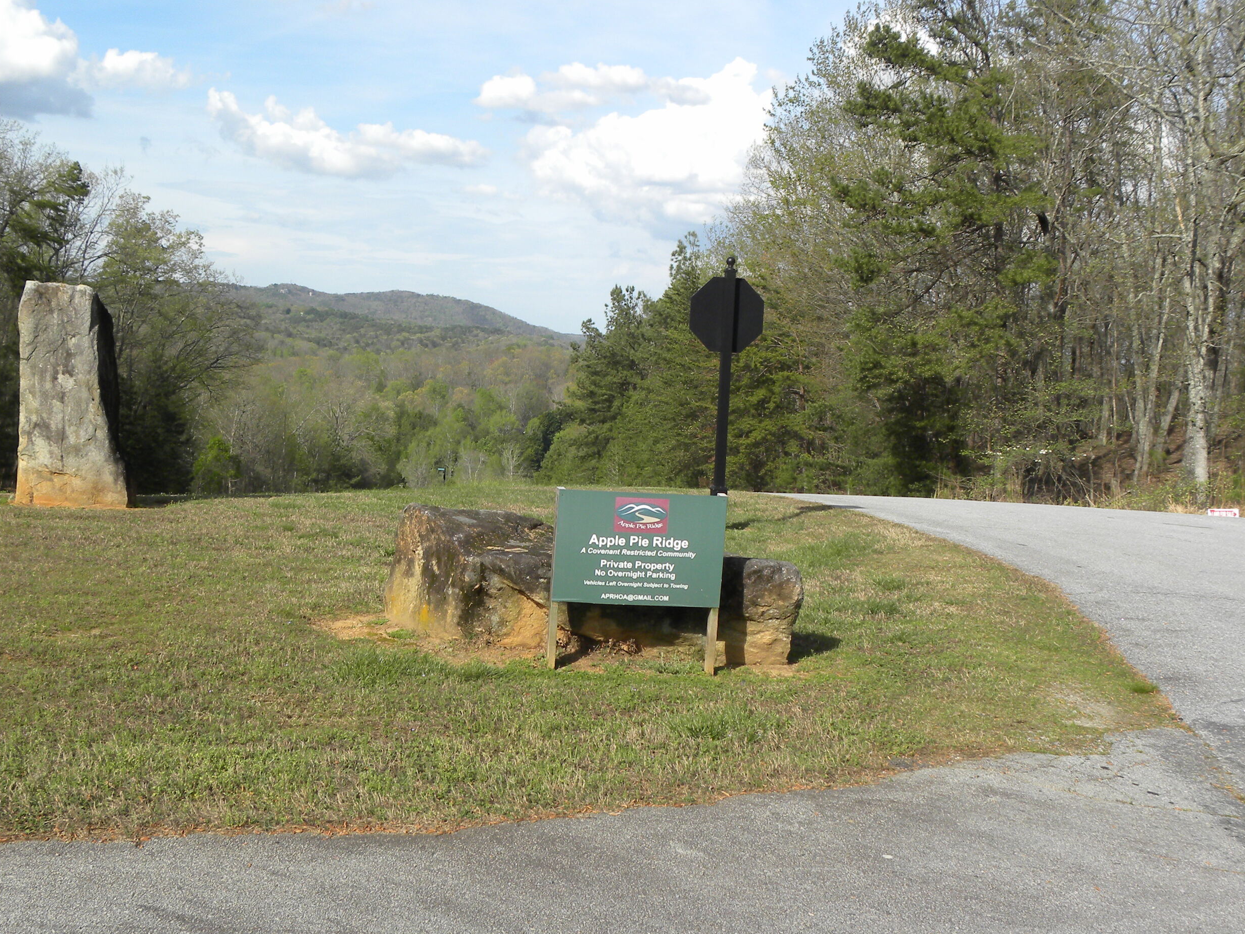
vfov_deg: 35.0
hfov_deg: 45.7
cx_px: 549
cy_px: 358
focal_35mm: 41
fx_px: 1474
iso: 64
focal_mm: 5.9
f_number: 4.5
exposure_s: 1/319
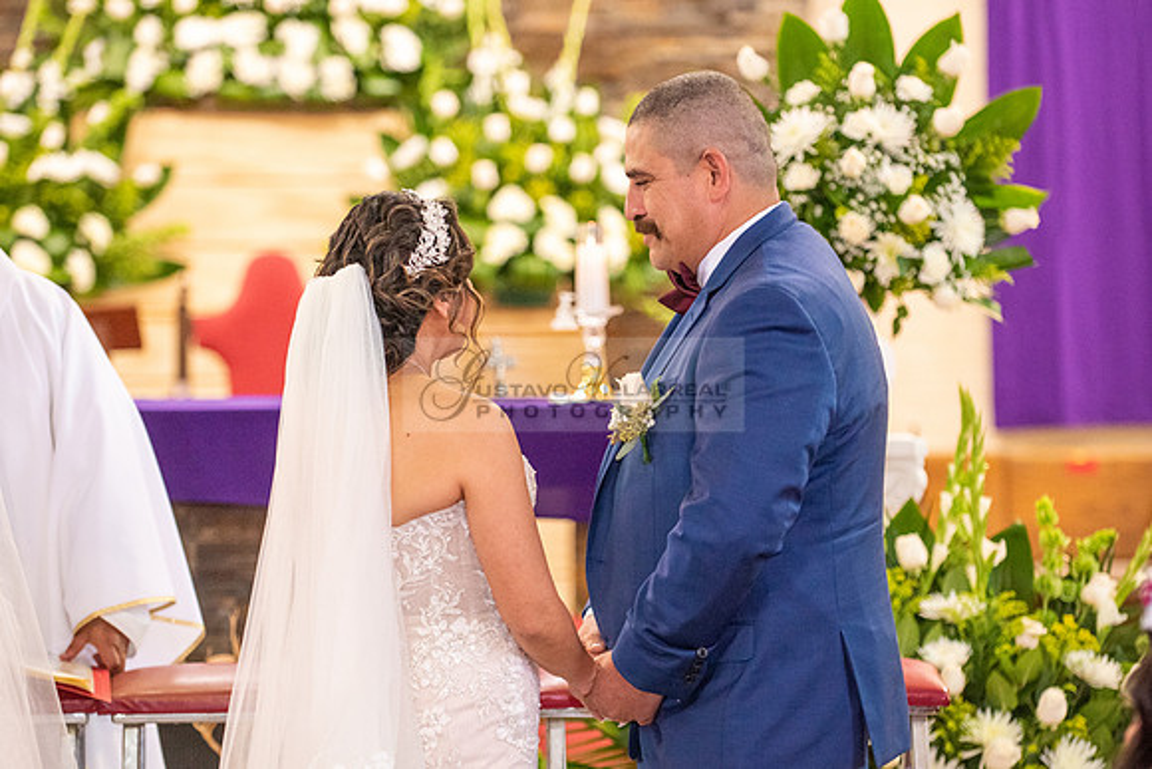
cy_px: 417
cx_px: 584
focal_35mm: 168
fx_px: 5362
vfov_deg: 8.2
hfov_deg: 12.3
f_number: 2.8
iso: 2000
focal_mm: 130
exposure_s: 1/160
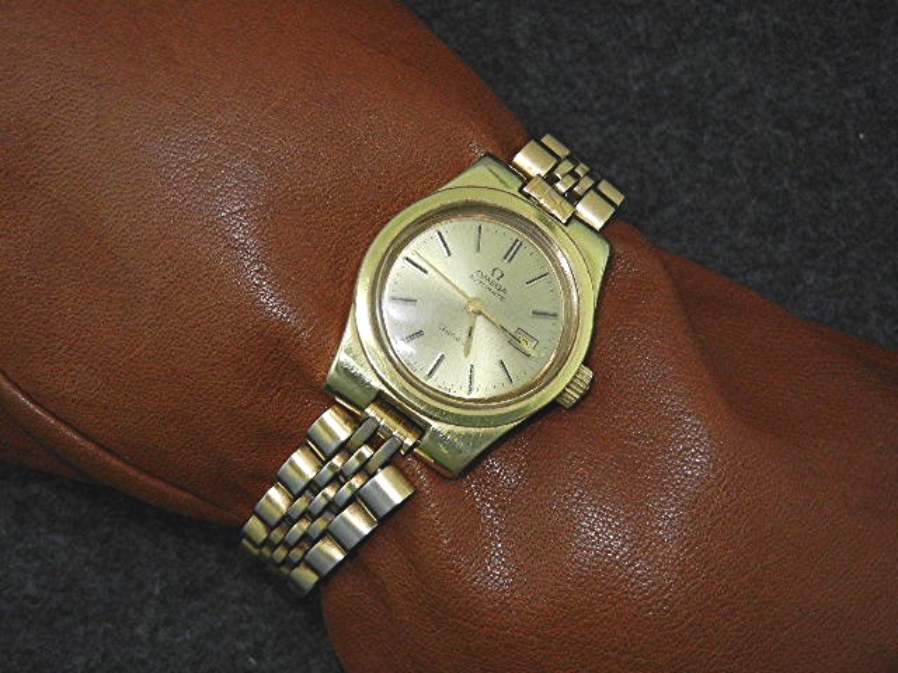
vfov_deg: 24.8
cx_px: 449
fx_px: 1531
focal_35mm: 59
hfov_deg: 32.7
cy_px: 336
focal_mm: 10.6
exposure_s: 1/30
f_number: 8
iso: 787
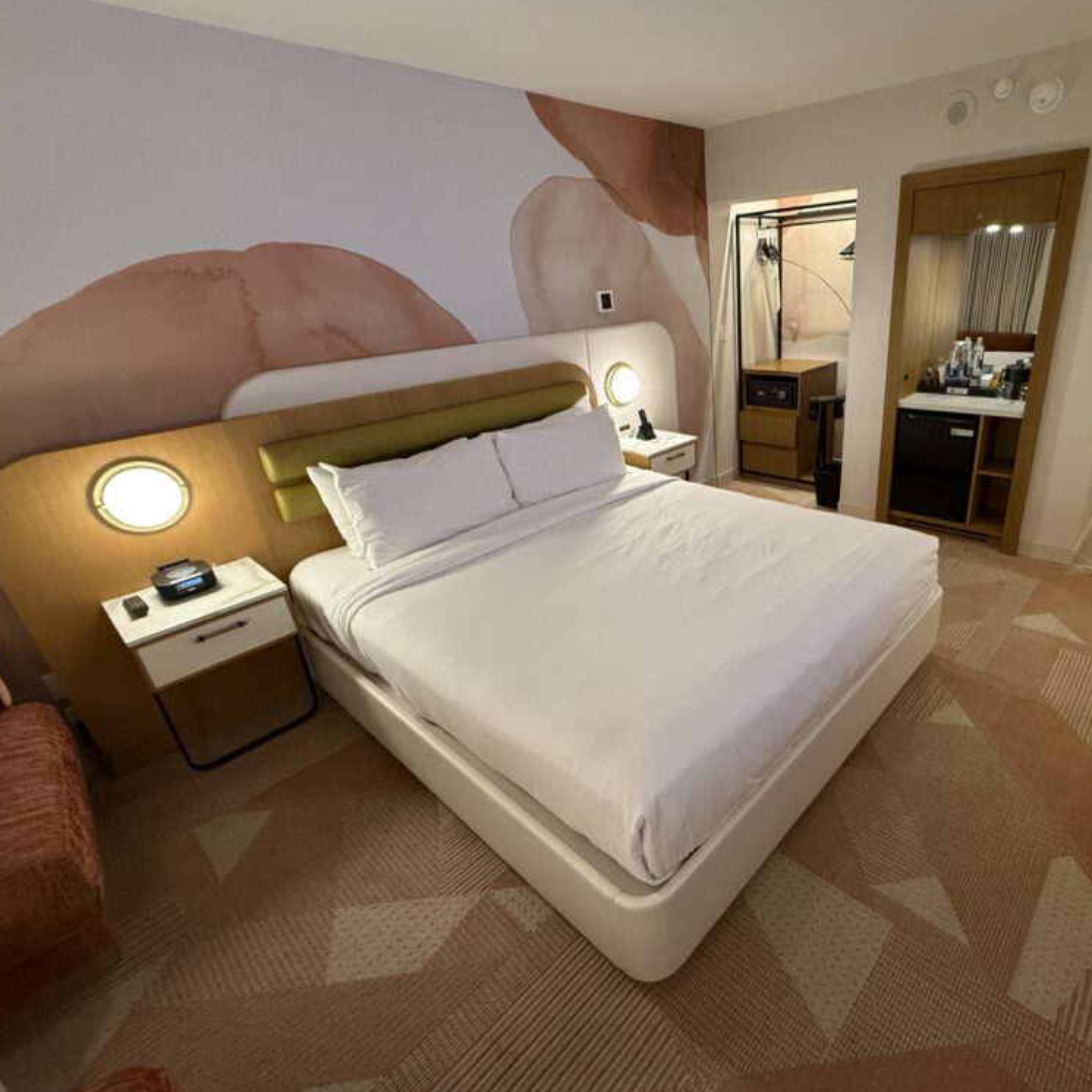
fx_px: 607
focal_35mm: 17
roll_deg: +3.9
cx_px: 692
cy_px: 545
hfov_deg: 82.2
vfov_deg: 84.0
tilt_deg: -24.5
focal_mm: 2.22
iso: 250
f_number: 2.2
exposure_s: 1/60
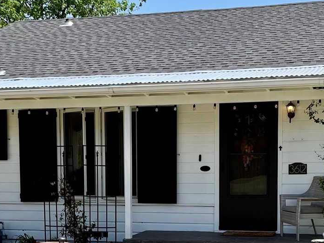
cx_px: 171
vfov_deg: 19.0
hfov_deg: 25.7
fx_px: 711
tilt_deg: -4.0
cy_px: 218
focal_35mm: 76
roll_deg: +0.6
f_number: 1.6
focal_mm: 4.2
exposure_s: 1/2304
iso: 32
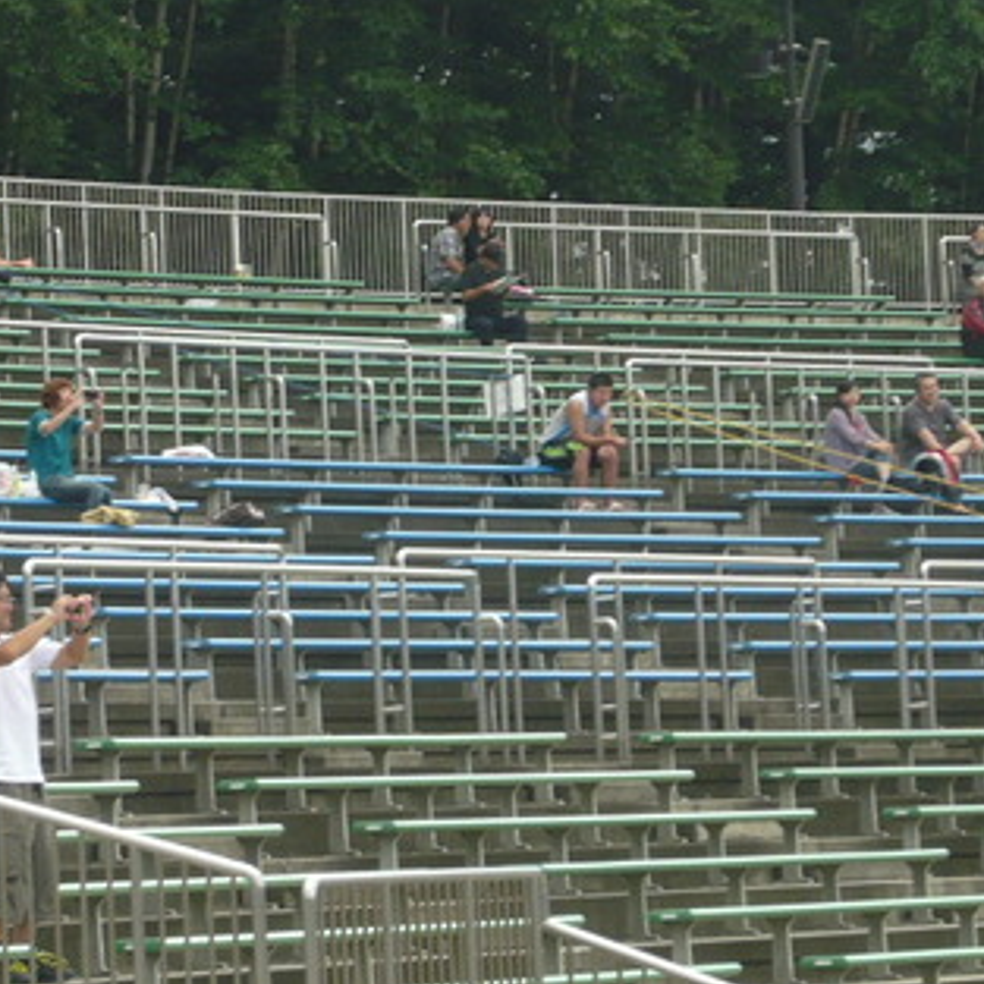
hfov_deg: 9.2
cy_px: 492
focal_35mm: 190
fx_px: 6111
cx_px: 368
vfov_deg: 9.2
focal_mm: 16.5
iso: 125
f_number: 5.1
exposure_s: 1/125
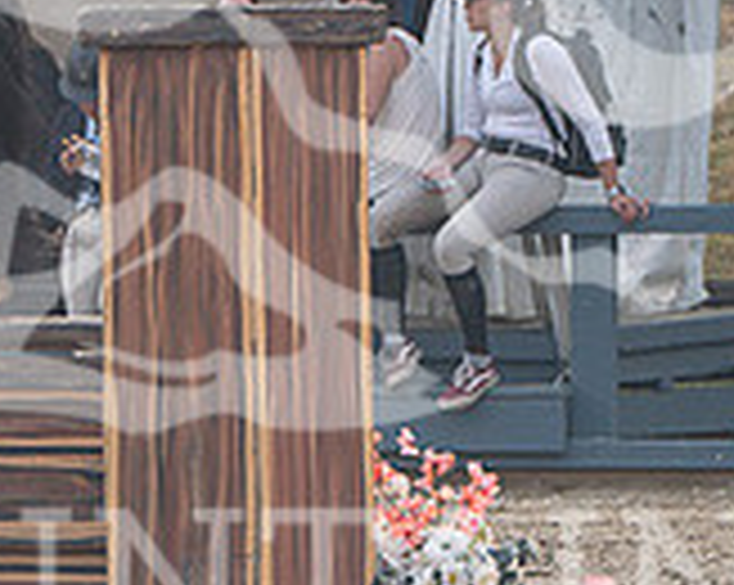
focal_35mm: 1337
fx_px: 29010
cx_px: -207
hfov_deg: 1.4
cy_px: 173
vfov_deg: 1.2
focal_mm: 400
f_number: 5.6
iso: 500
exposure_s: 1/1000
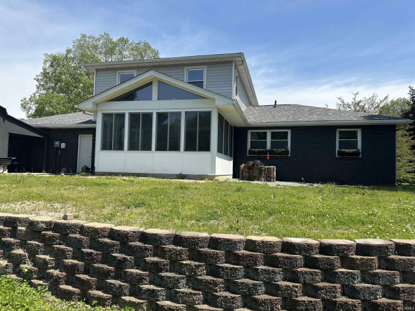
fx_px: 288
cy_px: 156
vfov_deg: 56.8
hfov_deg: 71.6
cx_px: 208
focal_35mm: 24
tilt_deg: +4.8
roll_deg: -1.5
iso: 80
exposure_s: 1/3861
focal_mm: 6.86
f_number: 1.78
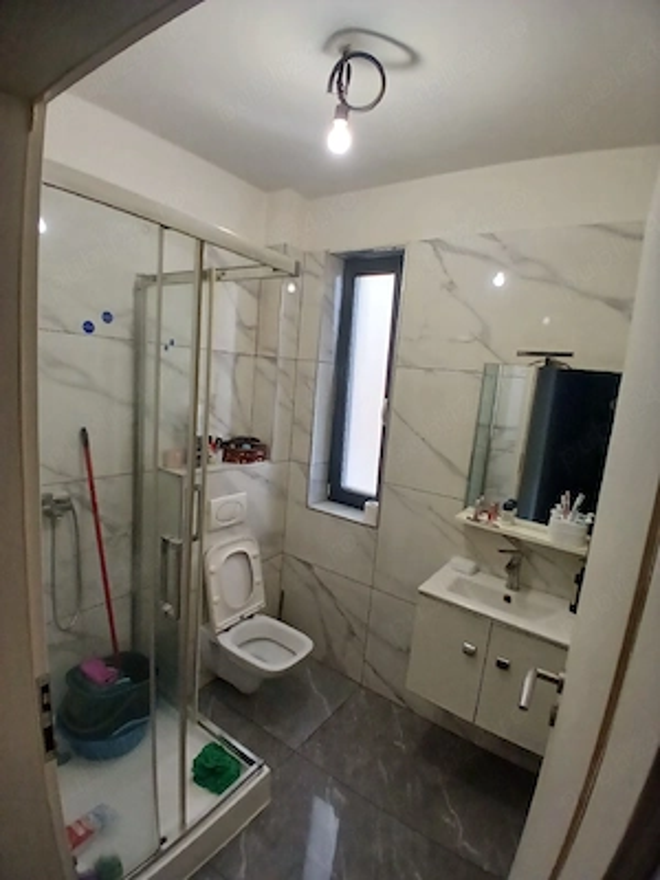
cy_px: 440
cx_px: 330
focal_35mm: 17
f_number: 2.2
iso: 160
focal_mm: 1.4
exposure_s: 1/33.3
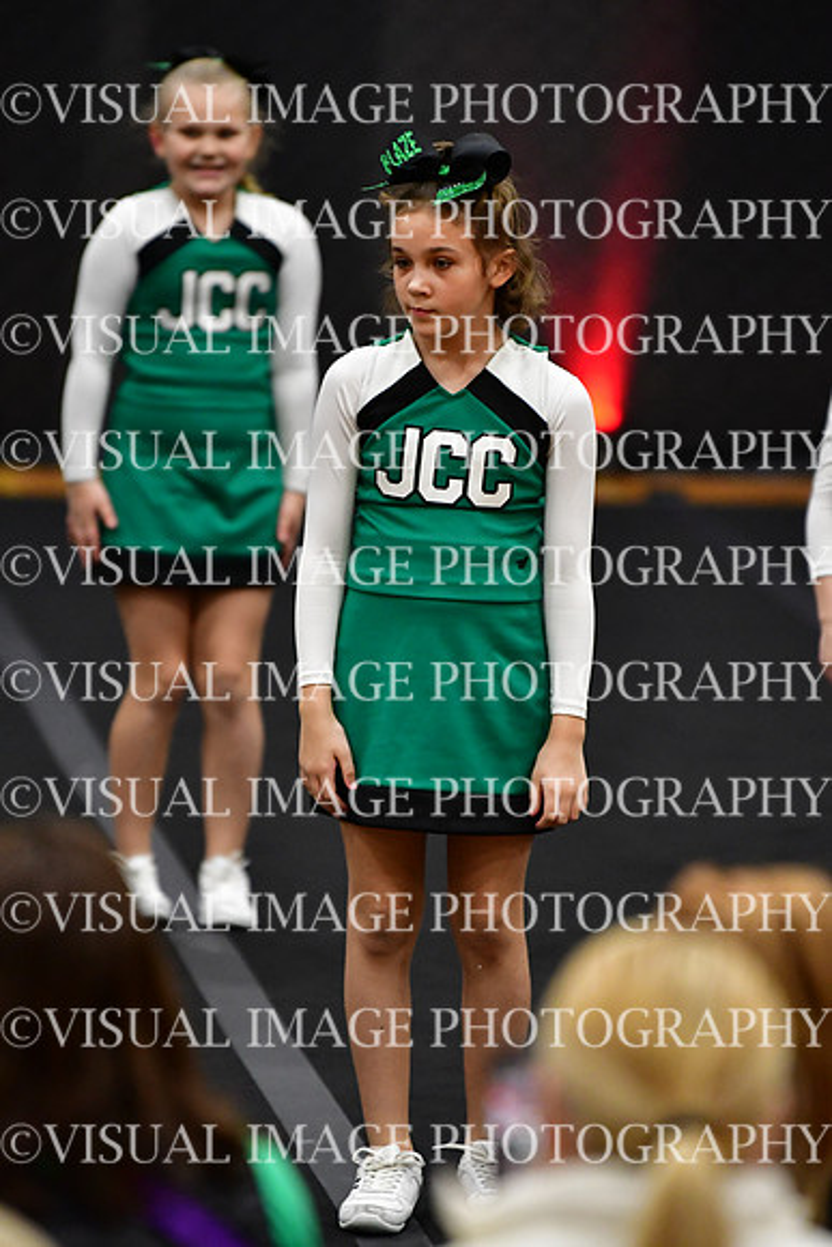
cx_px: 416
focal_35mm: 300
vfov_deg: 6.9
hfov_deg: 4.6
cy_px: 624
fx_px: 10393
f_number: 2.8
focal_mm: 200
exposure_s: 1/800
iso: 4000
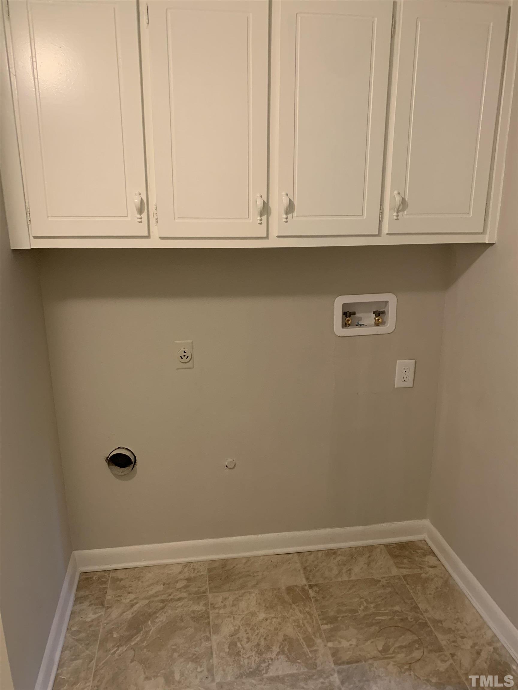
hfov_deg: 53.1
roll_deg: +0.5
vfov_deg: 67.3
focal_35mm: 26
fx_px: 519
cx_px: 259
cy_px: 345
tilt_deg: -14.1
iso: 250
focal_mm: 4.25
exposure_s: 1/40
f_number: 1.8
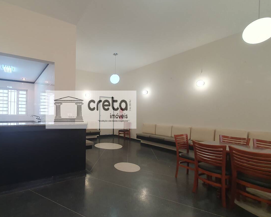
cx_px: 91
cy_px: 110
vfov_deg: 77.0
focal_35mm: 17
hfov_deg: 86.6
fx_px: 136
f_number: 2.2
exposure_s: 1/60
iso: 200
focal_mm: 1.8
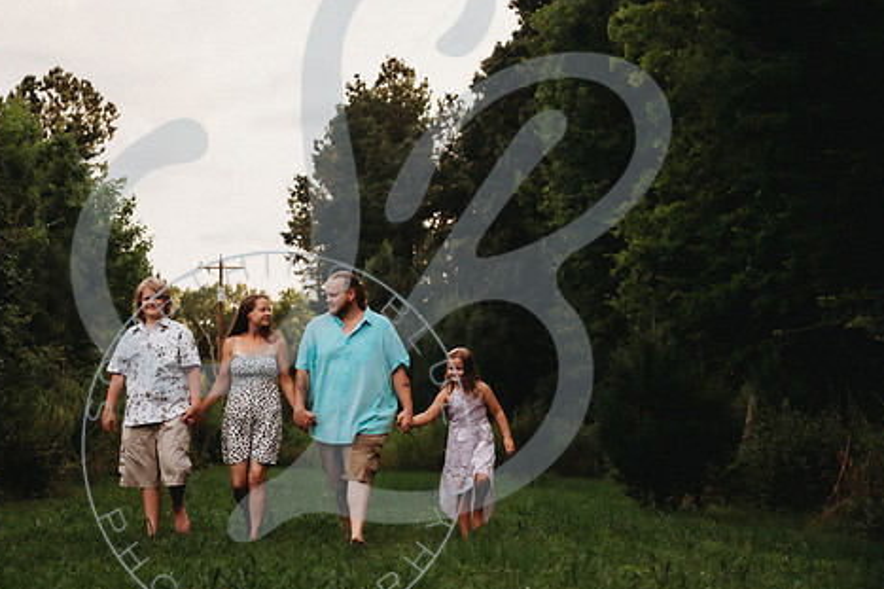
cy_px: 287
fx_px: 2135
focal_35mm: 87
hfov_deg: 23.4
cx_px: 371
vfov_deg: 15.7
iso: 160
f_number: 2.8
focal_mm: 70
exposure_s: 1/640
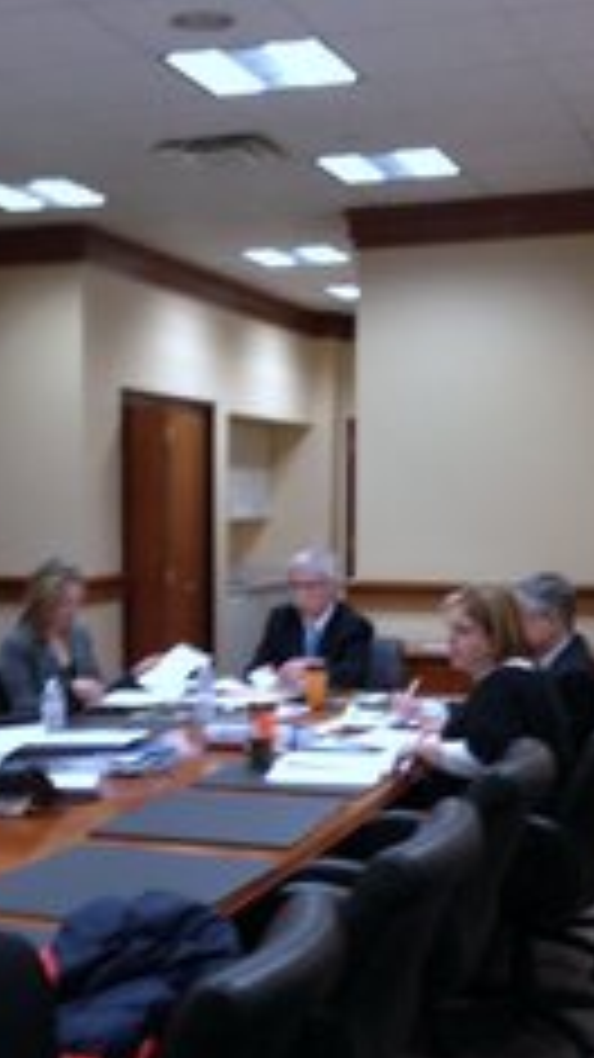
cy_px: 662
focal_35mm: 60
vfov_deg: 34.7
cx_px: 158
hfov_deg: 19.9
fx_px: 1682
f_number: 2.4
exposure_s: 1/20
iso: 125
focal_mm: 4.13
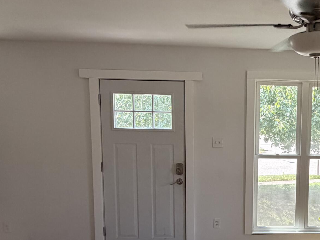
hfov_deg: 47.3
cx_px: 274
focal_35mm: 36
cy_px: 148
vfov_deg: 39.4
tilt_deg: -6.2
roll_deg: -0.4
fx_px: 333
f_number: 2.2
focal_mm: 2.22
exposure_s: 1/121
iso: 160
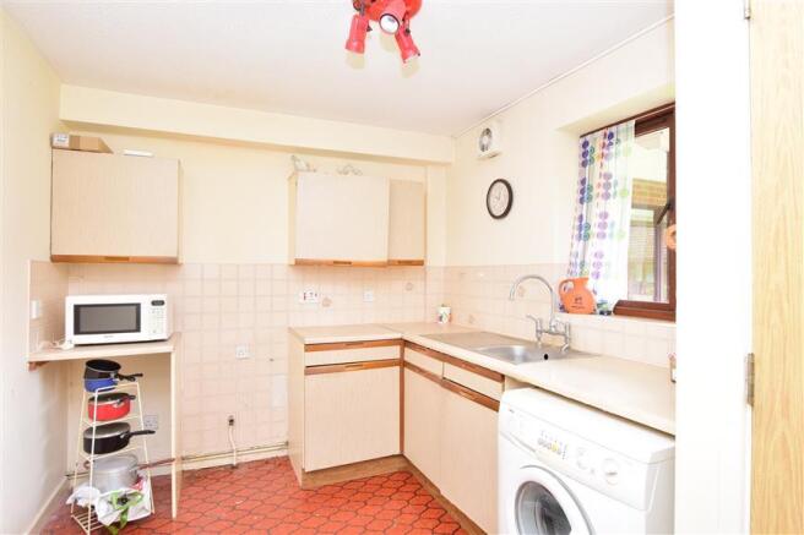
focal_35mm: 20
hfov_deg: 85.4
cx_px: 402
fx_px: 435
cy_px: 268
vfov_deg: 63.2
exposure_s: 1/10
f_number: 10
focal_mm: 13
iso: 640
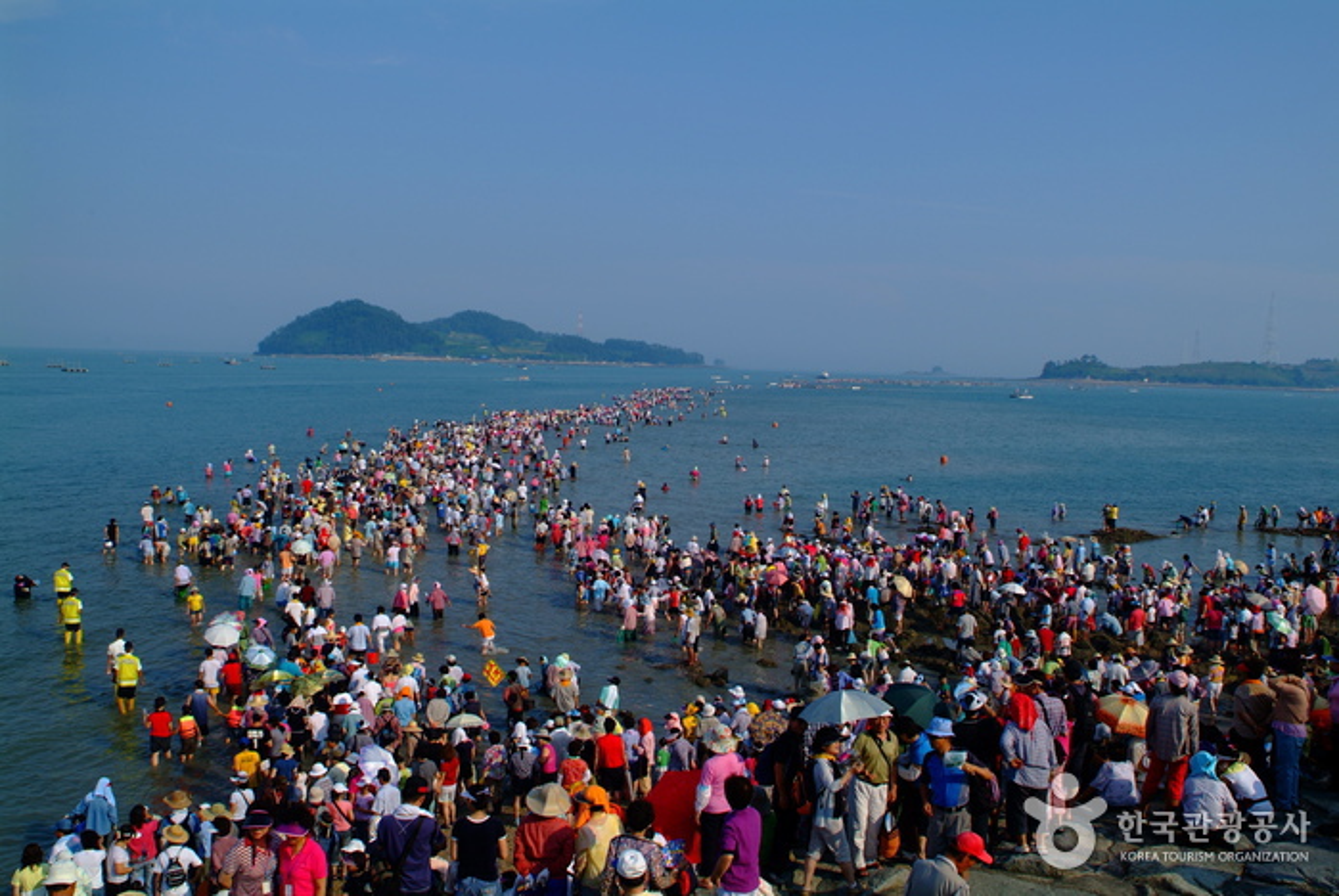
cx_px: 670
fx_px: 1117
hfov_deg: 61.9
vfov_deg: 43.7
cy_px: 448
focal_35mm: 30
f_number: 9.5
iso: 100
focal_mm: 20
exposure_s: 1/350
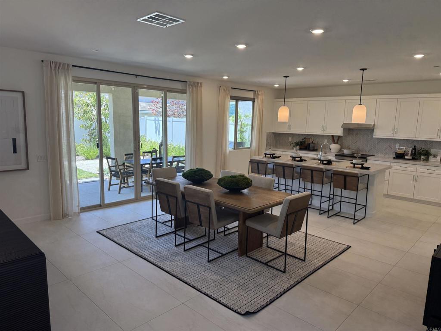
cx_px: 220
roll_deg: -1.3
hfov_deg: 71.6
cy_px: 166
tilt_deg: -8.2
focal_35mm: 24
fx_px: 306
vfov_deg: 56.8
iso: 125
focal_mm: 6.76
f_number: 1.78
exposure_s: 1/228
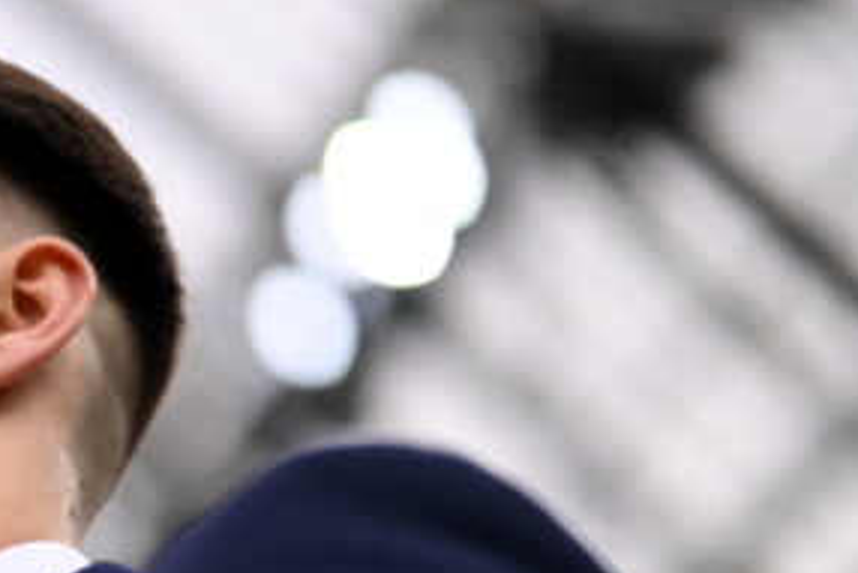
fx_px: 3124
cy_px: 738
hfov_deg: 15.0
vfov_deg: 10.3
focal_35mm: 131
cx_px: -231
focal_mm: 50
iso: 1000
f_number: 1.2
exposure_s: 1/10000
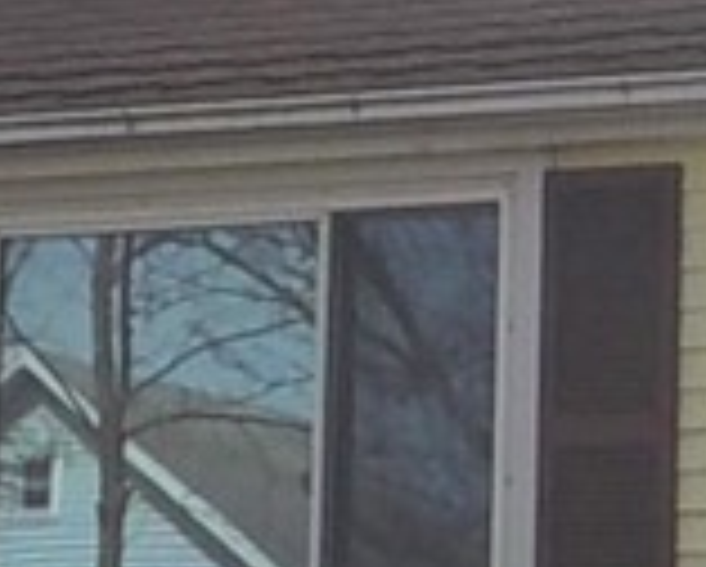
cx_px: 531
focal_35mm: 191
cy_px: 58
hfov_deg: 10.1
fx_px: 3996
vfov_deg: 8.1
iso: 125
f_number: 3.3
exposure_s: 1/1600
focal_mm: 4.1
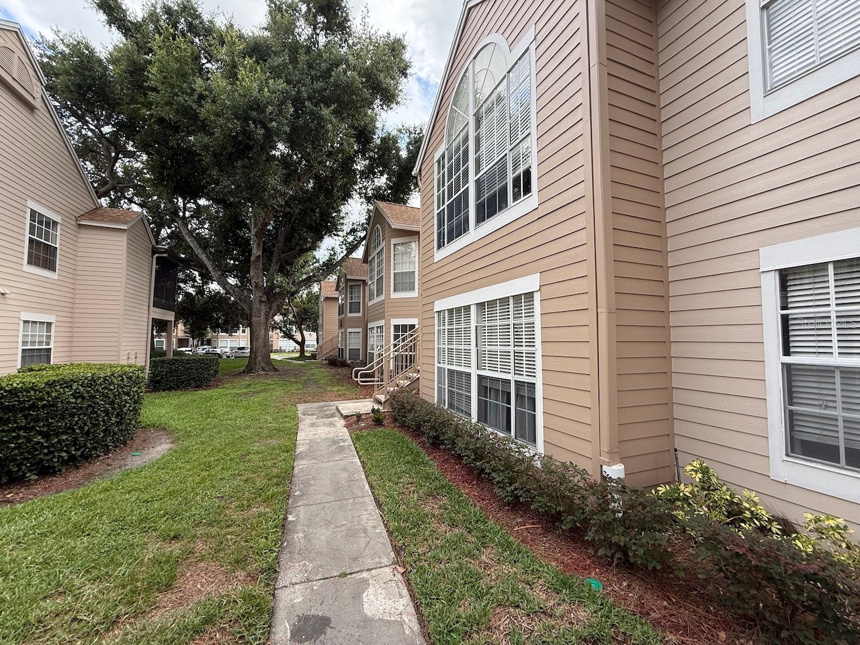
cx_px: 430
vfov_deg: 85.7
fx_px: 348
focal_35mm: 14
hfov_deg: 102.1
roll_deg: +0.9
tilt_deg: +3.6
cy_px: 322
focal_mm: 2.22
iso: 64
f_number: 2.2
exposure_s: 1/264
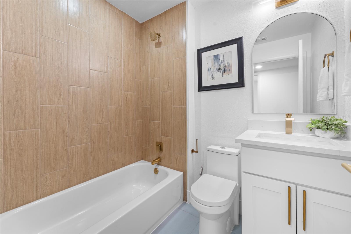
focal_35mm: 14
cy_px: 117
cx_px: 176
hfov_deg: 104.3
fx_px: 136
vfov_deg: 81.2
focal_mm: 14
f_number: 9
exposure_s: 1.3
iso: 100
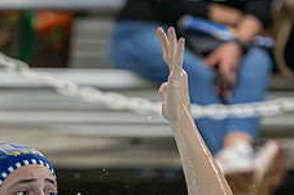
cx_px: 4
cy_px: 267
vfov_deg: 1.3
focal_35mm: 1072
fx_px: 8748
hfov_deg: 1.9
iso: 16000
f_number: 4
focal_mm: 280
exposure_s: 1/1000
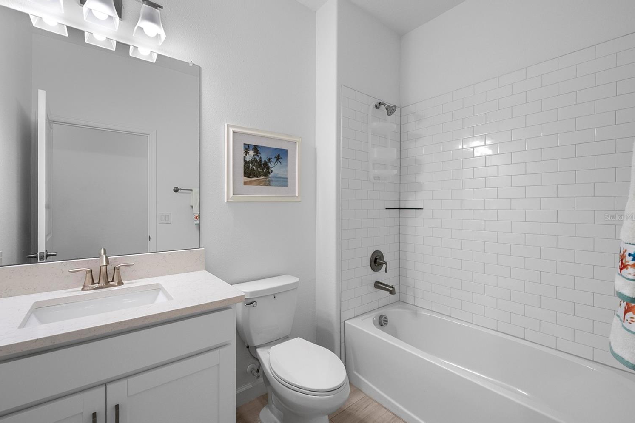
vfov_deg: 77.3
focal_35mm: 15
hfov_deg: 100.3
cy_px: 217
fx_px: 265
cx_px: 302
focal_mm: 14
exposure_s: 1/500
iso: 800
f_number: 8
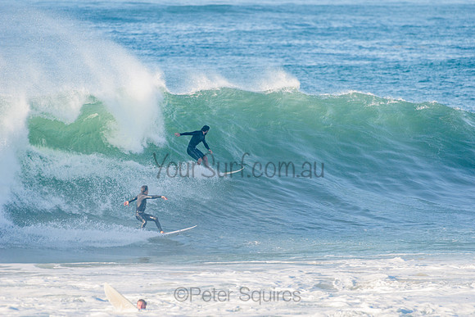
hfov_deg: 4.1
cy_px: 158
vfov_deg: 2.8
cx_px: 238
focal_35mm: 500
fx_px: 6598
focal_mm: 500
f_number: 5.6
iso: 320
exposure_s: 1/1600
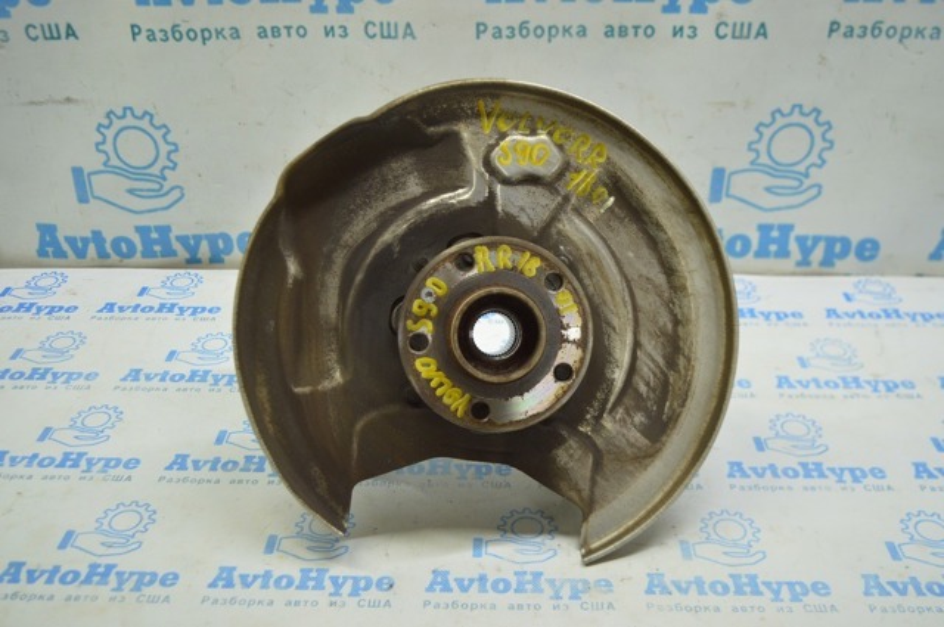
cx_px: 472
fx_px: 943
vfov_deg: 36.8
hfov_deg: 53.2
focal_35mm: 36
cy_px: 314
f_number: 4
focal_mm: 24
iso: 400
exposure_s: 1/40
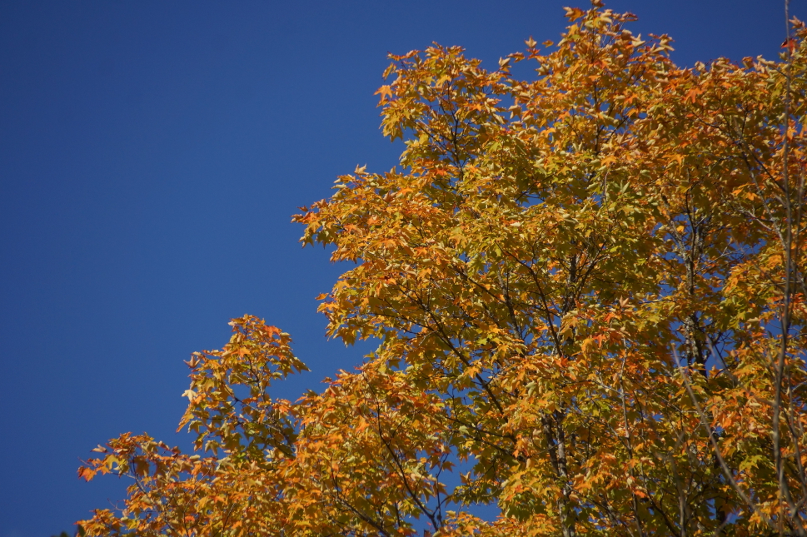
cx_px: 401
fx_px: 7976
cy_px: 262
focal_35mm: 356
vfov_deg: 3.9
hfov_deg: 5.8
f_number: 6.3
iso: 250
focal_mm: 230
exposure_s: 1/400
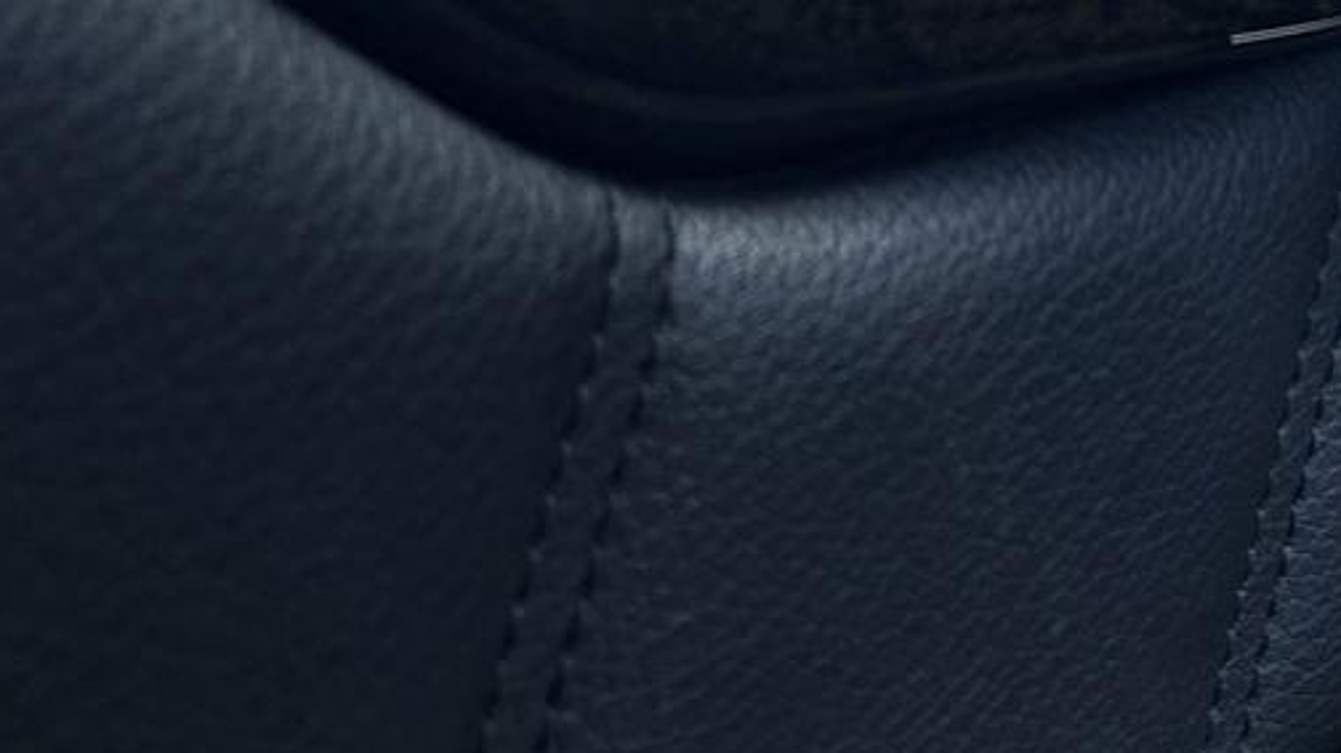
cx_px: 1205
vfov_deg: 15.3
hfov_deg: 28.3
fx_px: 2559
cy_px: -426
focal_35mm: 72
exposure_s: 1/119
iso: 125
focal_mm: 4.25
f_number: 1.8
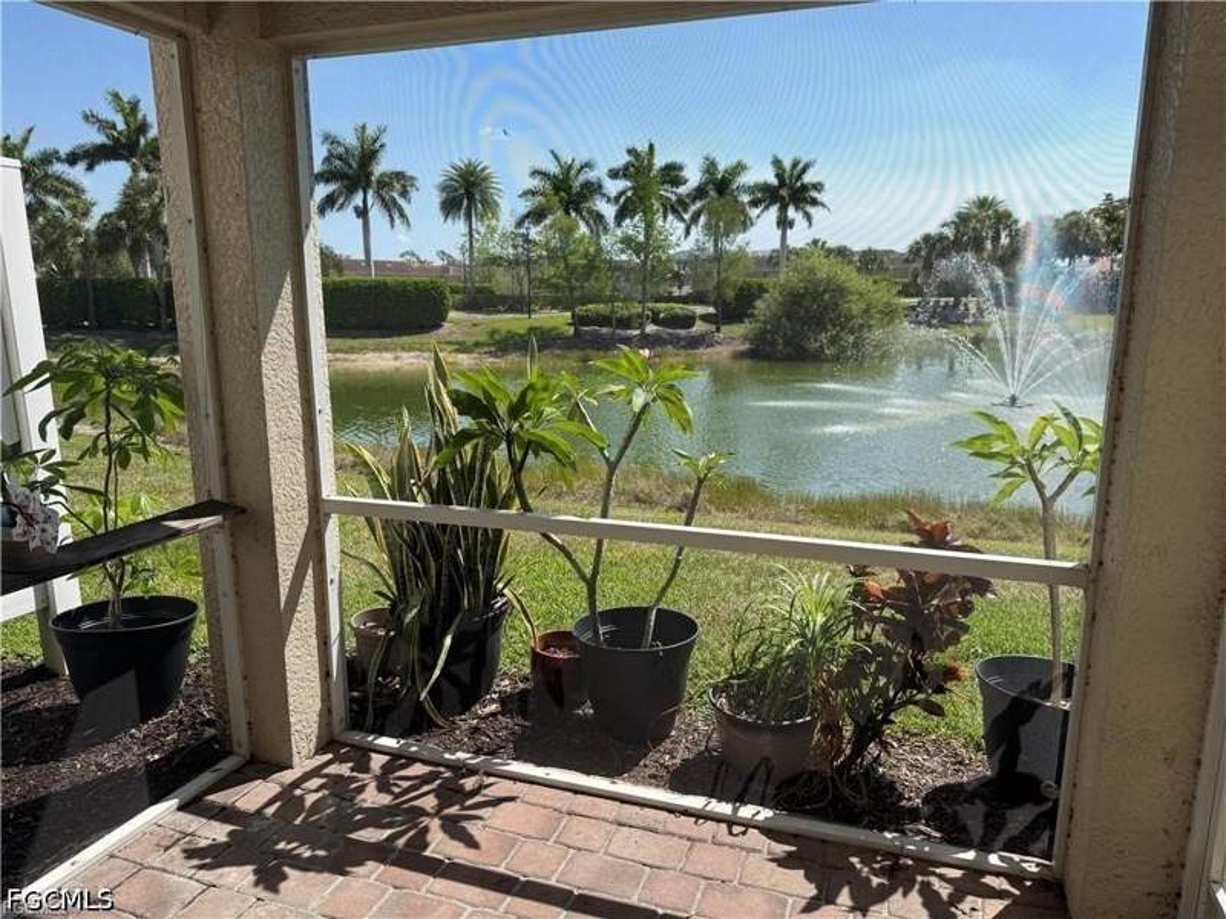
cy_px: 460
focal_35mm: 24
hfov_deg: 71.6
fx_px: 850
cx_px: 613
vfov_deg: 56.8
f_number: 1.78
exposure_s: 1/2525
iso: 80
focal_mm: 6.76
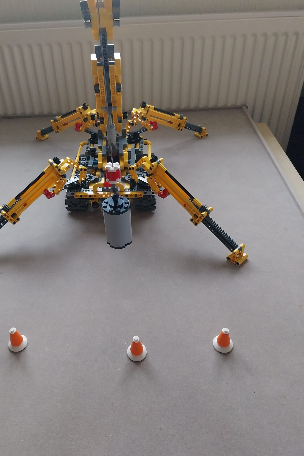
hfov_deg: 44.7
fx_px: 367
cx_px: 122
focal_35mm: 29
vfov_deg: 63.7
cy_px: 223
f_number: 1.8
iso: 400
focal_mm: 4
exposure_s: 1/50
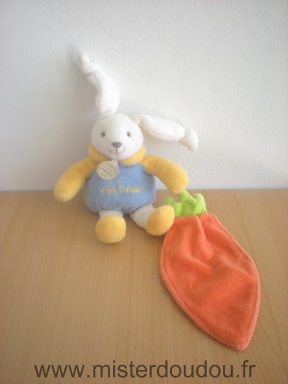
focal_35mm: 38
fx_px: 422
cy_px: 192
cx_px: 144
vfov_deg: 49.0
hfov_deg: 37.7
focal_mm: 6.3
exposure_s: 1/60
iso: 137
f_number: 3.1
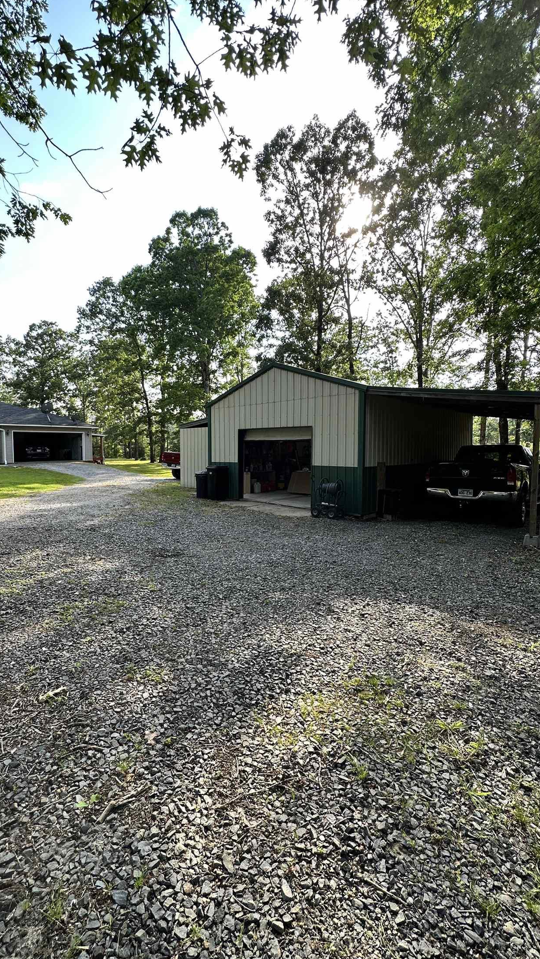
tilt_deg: -3.2
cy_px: 473
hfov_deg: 67.0
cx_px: 257
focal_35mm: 16
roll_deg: +0.2
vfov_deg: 99.4
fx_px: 407
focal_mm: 2.22
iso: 40
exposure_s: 1/346
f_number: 2.2
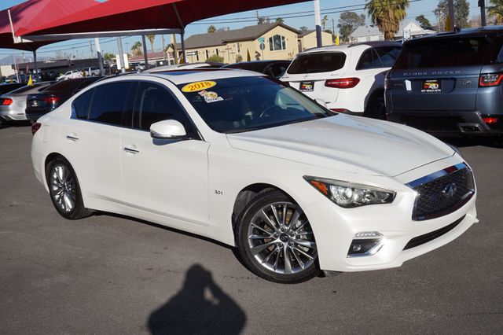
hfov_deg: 47.9
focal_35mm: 40
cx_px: 252
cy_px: 168
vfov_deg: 33.0
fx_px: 566
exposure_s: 1/320
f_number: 11
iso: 100
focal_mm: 27
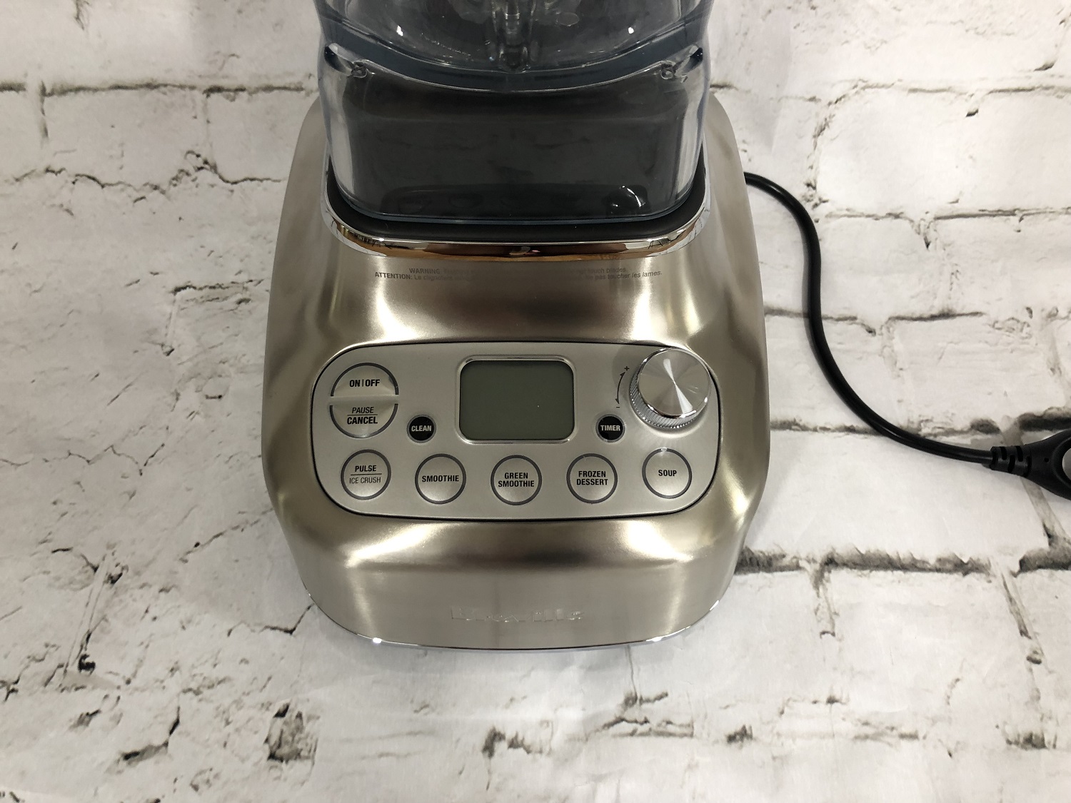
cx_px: 536
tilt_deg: -56.6
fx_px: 866
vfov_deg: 49.7
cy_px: 402
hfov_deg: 63.4
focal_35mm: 28
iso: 40
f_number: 1.8
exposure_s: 1/20
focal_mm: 3.99
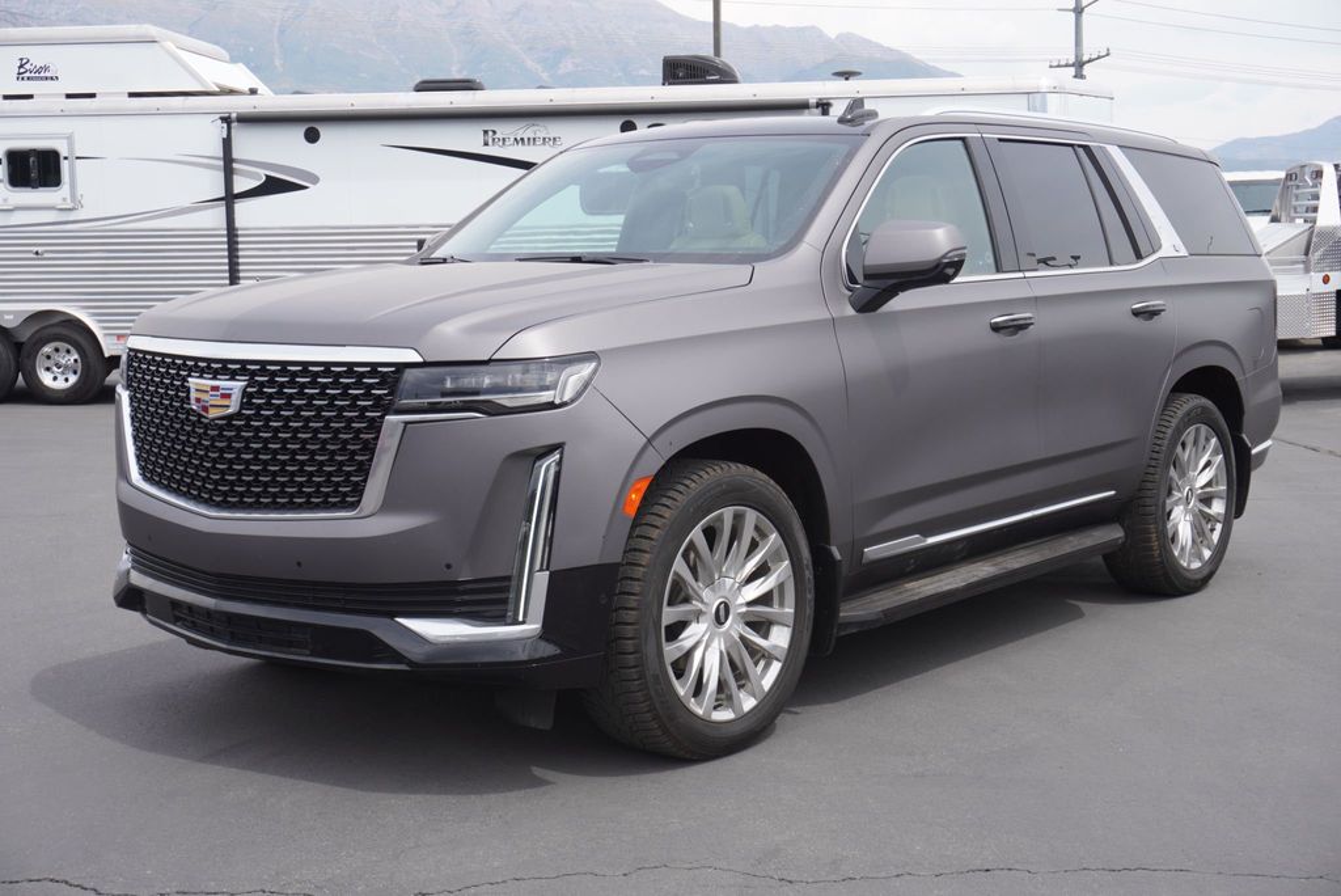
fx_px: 1733
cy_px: 448
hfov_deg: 42.3
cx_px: 670
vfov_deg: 29.0
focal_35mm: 46
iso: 100
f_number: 8
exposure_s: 1/160
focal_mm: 31
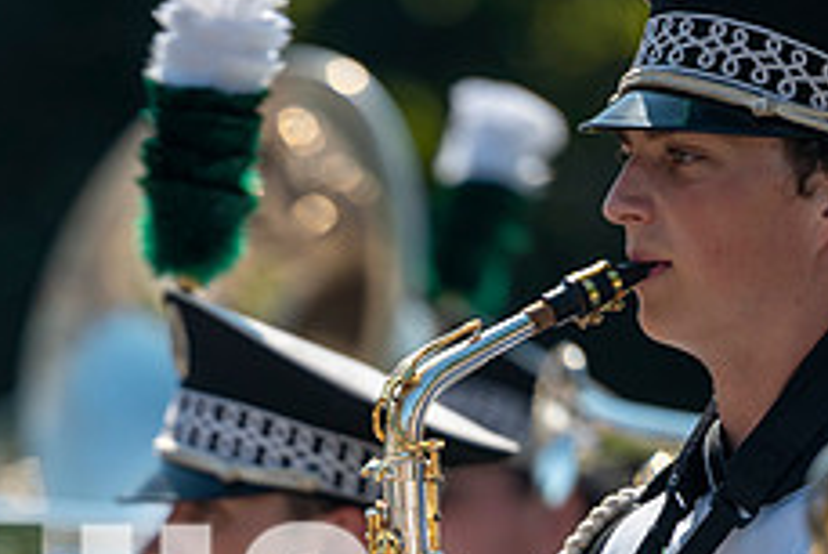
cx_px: 101
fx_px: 11645
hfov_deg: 4.1
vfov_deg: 2.7
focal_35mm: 506
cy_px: 692
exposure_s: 1/1600
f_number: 2.8
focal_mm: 200
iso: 100
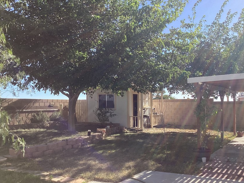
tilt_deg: +0.4
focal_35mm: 38
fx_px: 268
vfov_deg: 37.7
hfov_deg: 49.0
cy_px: 106
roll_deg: -0.5
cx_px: 124
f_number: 2.4
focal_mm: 3.3
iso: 25
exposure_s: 1/791
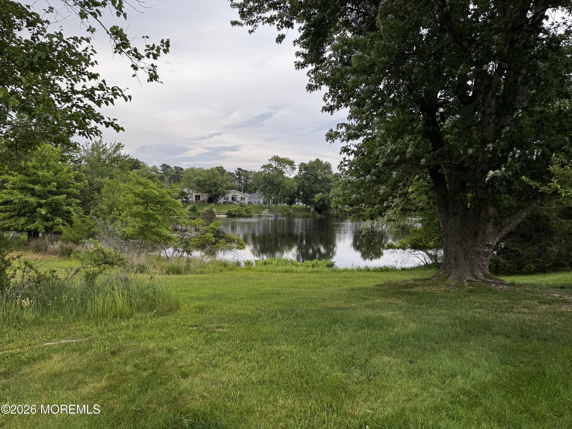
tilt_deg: -1.5
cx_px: 286
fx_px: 397
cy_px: 214
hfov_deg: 71.6
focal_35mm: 24
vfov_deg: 56.8
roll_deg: -1.1
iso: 64
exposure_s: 1/167
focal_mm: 6.76
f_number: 1.78
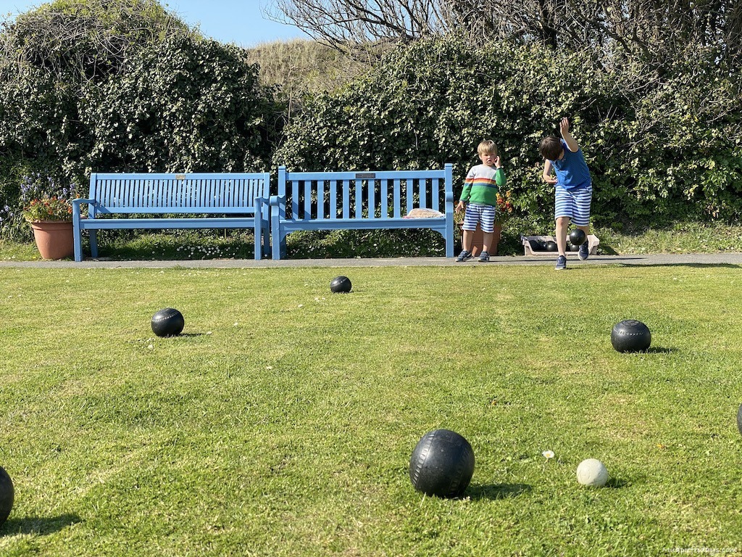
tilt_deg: -6.2
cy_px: 278
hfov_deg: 36.8
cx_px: 371
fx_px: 1115
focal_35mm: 52
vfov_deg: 28.0
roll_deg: -0.8
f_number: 2
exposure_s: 1/959
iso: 20
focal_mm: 6
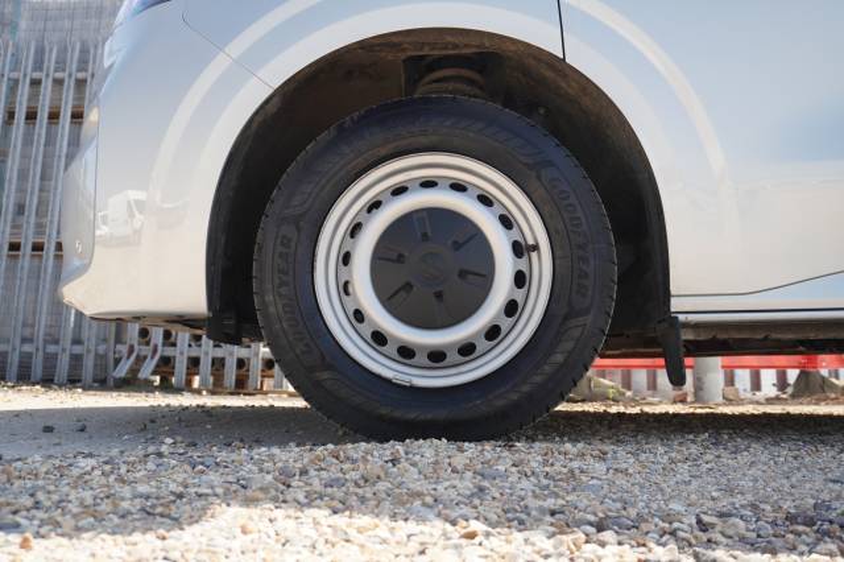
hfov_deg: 59.5
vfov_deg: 41.7
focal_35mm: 32
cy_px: 281
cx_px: 422
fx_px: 738
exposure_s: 1/500
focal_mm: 21
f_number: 4.5
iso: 400
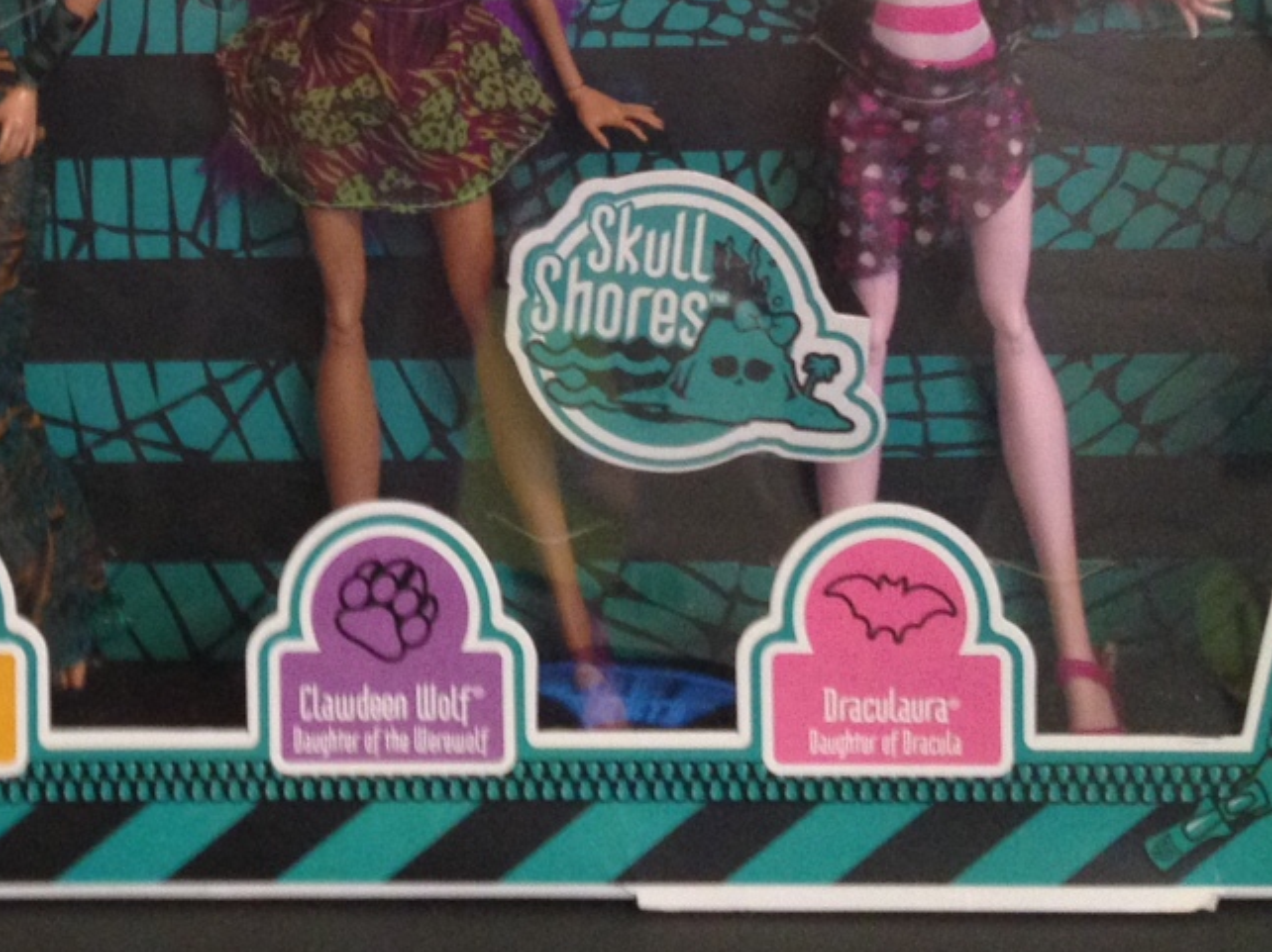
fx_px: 3269
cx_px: 125
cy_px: -59
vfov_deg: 16.2
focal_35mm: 89
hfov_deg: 21.5
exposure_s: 1/20
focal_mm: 4.28
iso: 200
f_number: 2.4
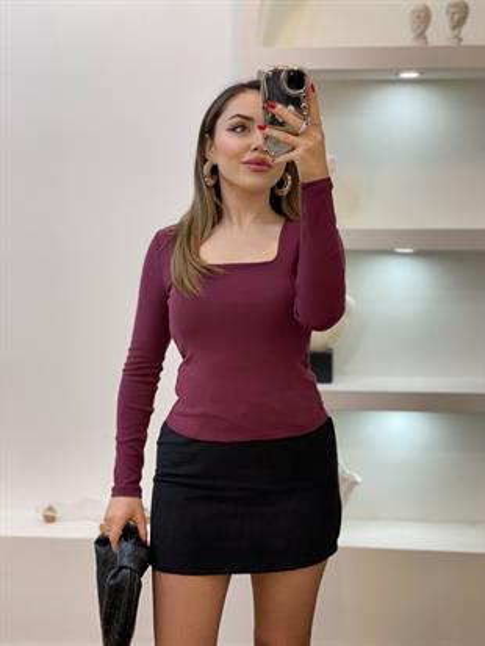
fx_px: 971
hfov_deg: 28.0
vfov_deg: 36.8
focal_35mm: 52
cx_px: 242
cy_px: 323
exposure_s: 1/100
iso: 100
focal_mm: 6
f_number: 2
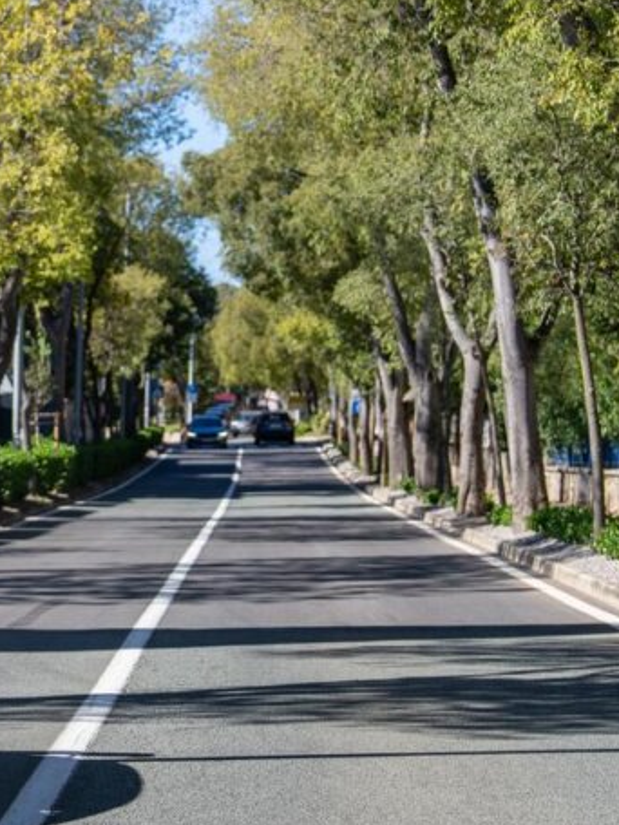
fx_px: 3219
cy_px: 550
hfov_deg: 10.6
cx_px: -297
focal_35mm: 135
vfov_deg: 14.6
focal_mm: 50
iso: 100
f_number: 2.8
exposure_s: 1/1250
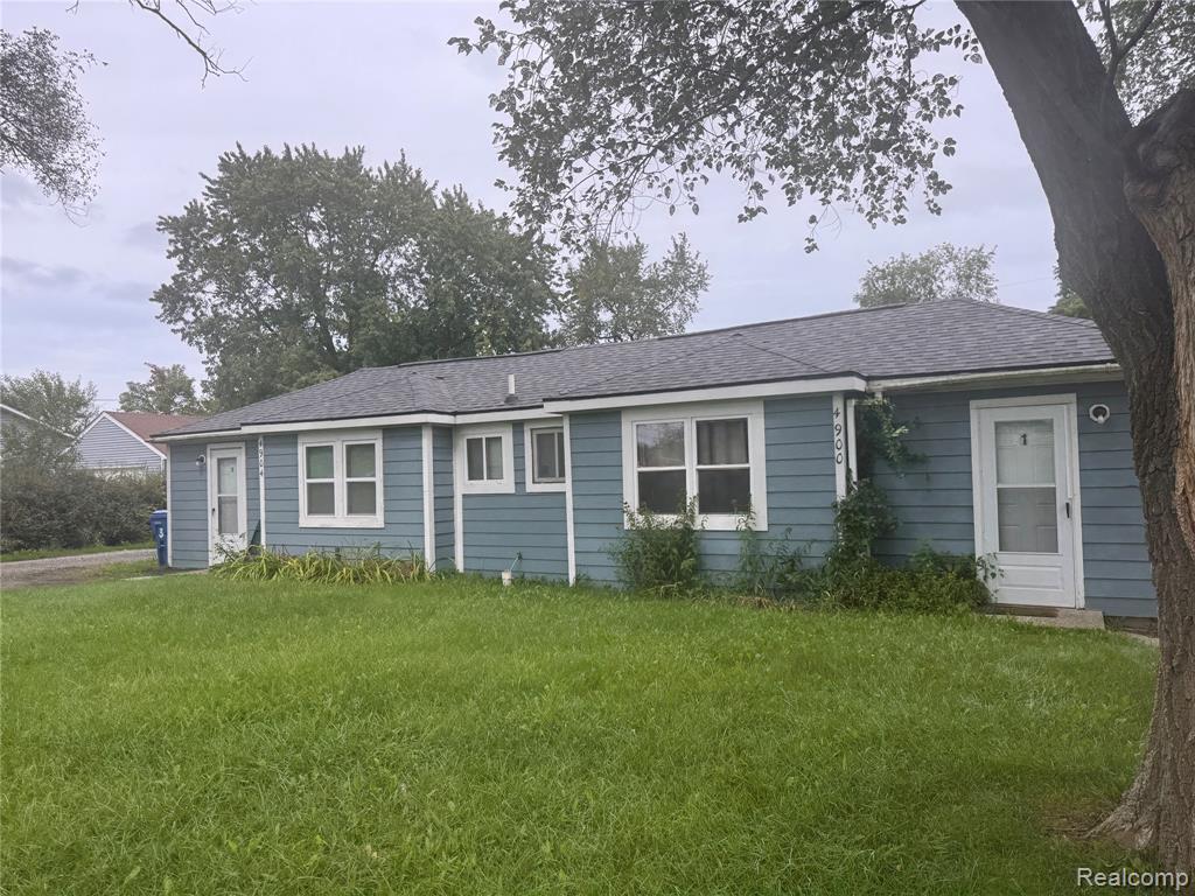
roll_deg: -0.5
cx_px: 598
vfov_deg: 56.8
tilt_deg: +0.1
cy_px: 448
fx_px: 829
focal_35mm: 24
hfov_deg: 71.6
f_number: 1.78
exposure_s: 1/3597
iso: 80
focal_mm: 6.76
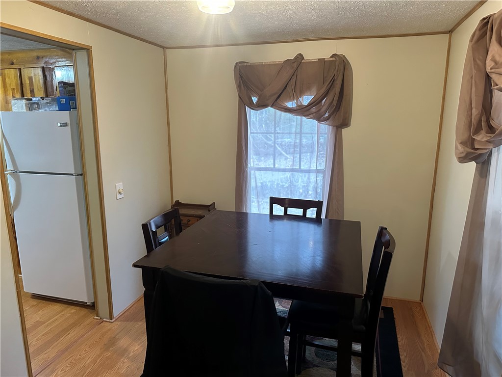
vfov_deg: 56.8
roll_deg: +0.4
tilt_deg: -10.6
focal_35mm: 24
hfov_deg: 71.6
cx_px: 251
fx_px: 348
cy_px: 188
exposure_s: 1/60
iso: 500
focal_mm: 6.86
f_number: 1.78
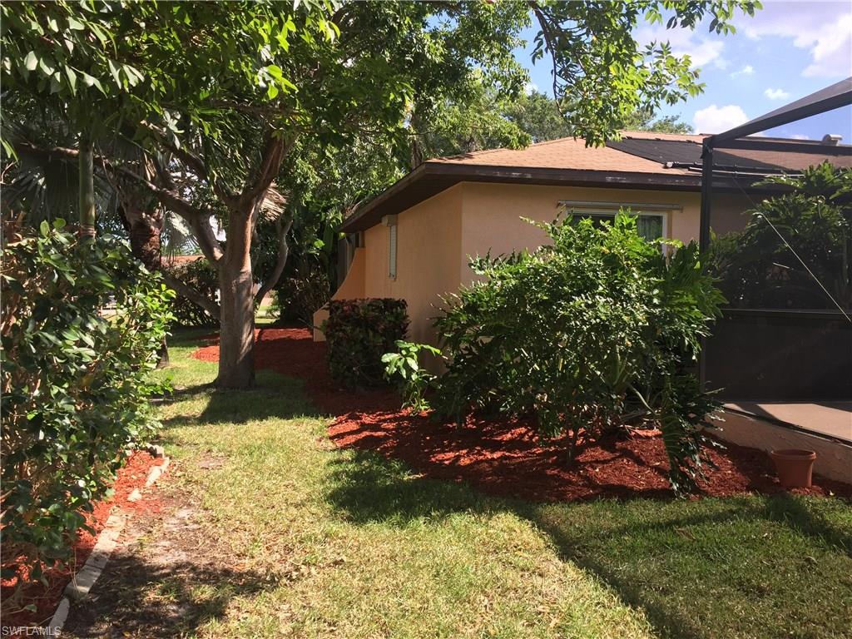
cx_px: 426
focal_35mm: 29
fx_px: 714
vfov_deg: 48.2
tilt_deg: -2.5
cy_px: 320
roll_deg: -2.1
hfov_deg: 61.7
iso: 32
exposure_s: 1/682
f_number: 2.2
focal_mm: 4.15
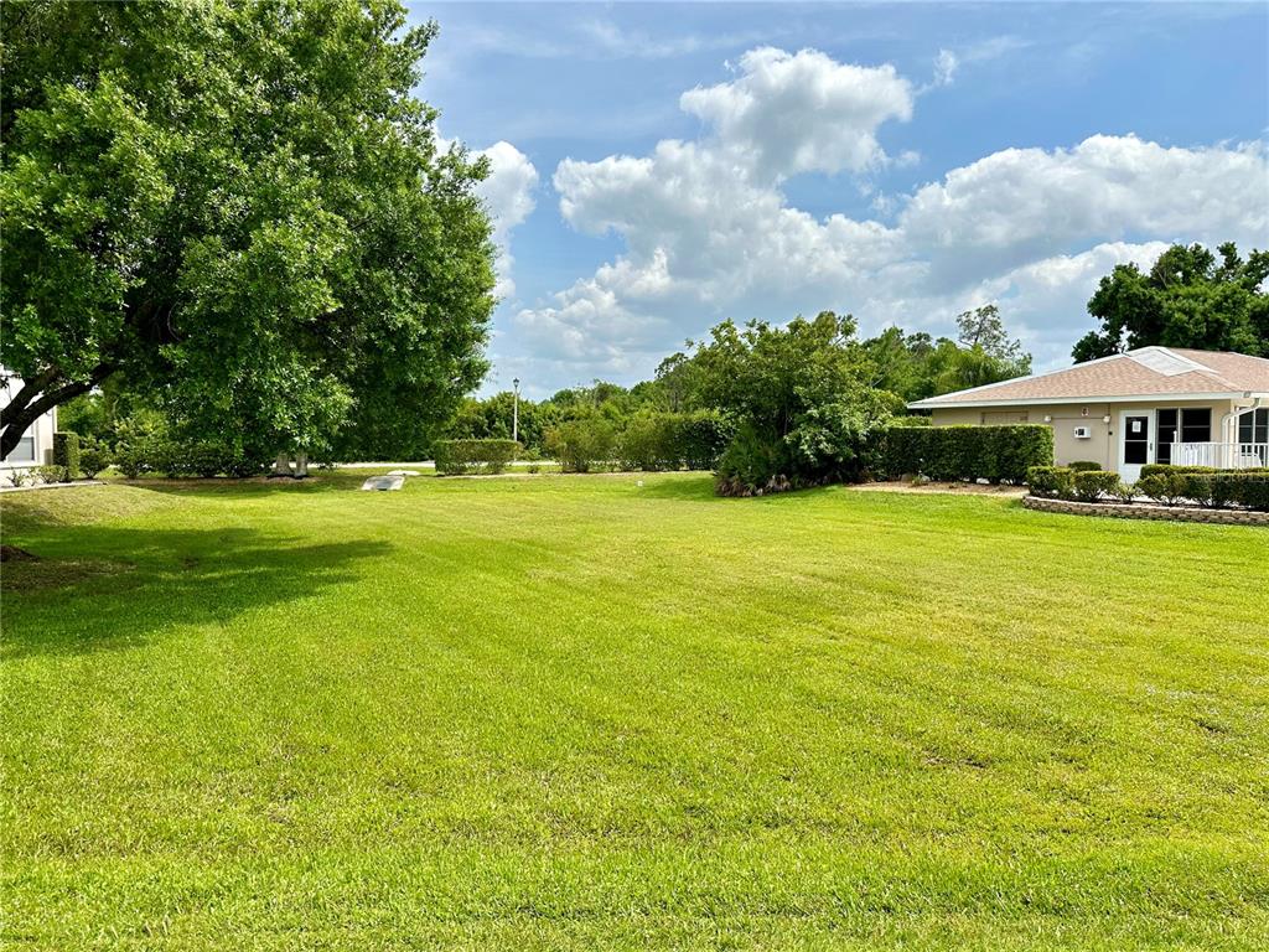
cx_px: 634
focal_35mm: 24
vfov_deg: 56.8
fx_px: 880
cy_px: 476
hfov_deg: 71.6
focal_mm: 6.86
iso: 80
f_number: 1.78
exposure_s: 1/5525
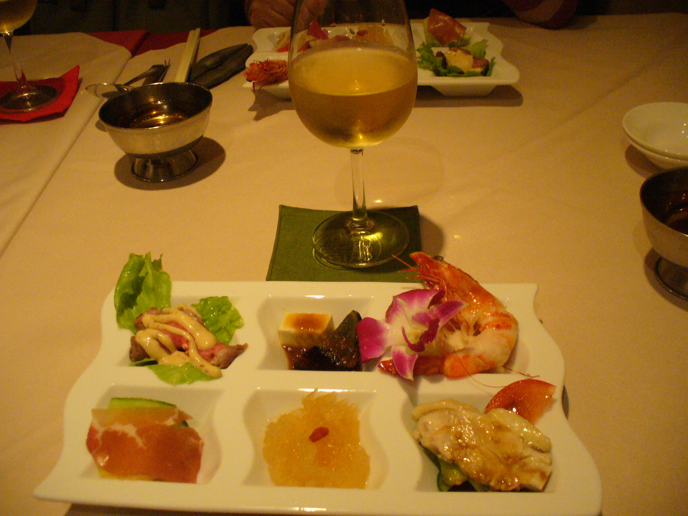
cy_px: 258
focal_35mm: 37
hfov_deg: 50.1
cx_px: 344
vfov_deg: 38.7
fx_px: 735
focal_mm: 6.1
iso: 400
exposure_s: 1/50
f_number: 2.8
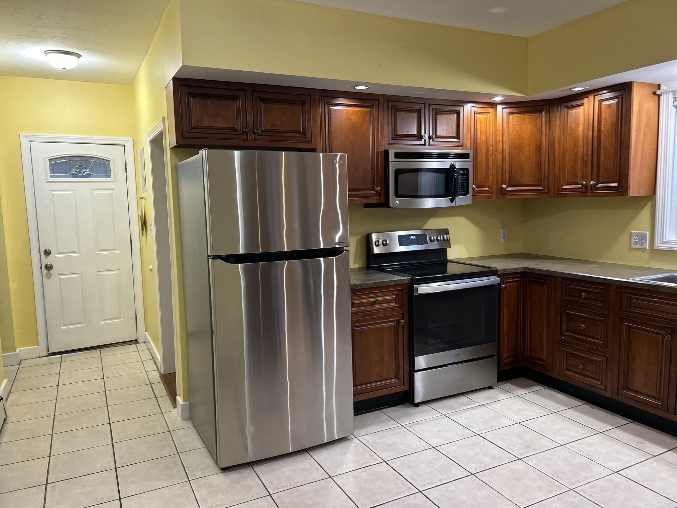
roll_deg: +1.7
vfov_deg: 53.1
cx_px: 338
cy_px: 254
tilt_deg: -6.6
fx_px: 508
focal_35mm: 26
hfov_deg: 67.3
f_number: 1.5
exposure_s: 1/60
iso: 250
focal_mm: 5.7
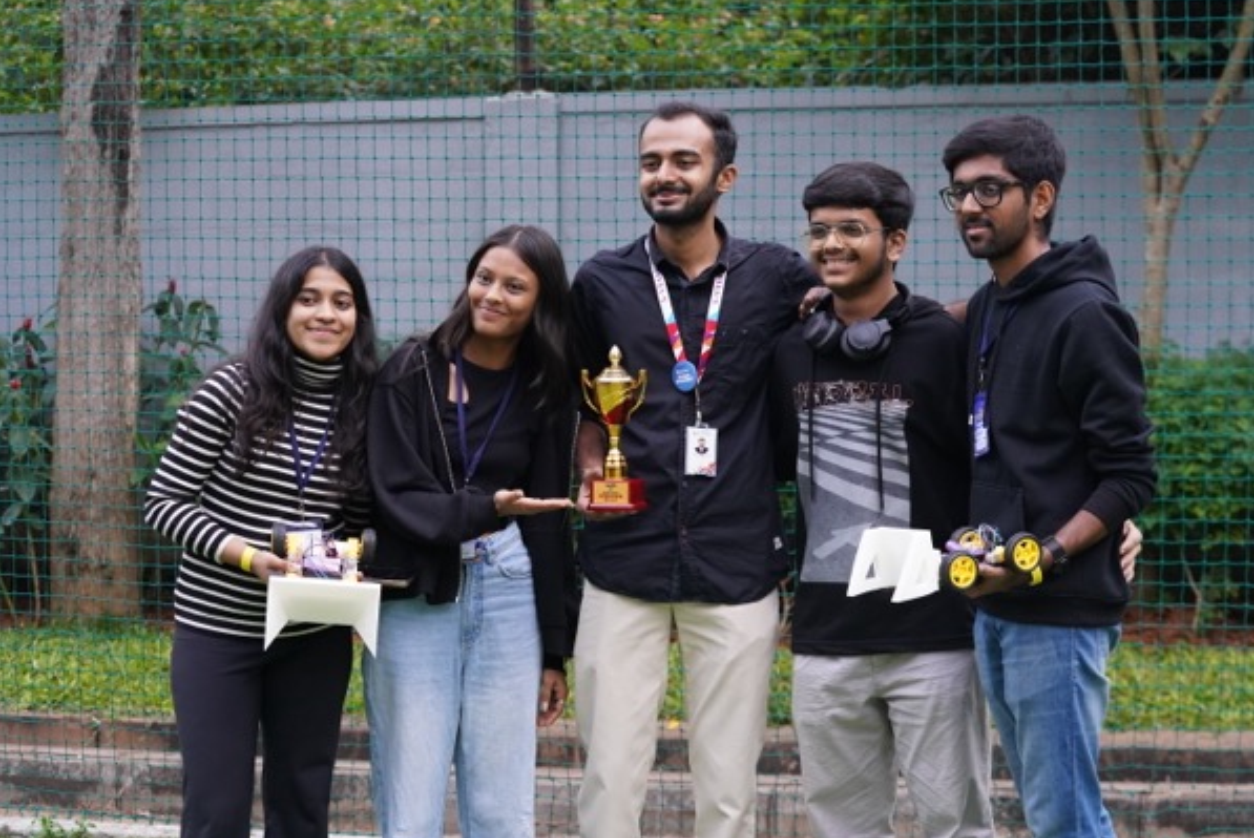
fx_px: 2614
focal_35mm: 75
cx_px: 664
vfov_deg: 18.2
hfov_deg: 27.0
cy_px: 406
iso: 4000
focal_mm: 70
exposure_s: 1/125
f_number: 5
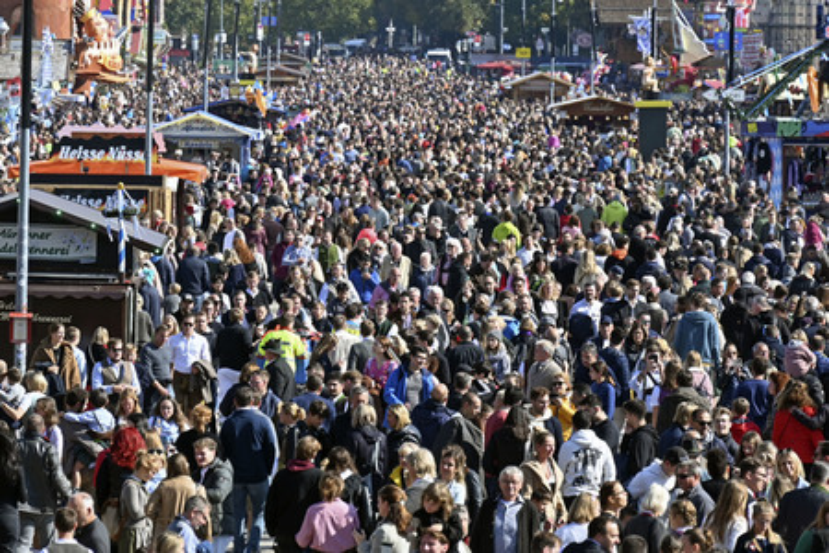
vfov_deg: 4.6
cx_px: 414
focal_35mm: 300
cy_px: 276
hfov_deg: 6.9
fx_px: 6908
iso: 400
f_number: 6.3
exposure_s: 1/1000
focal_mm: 200
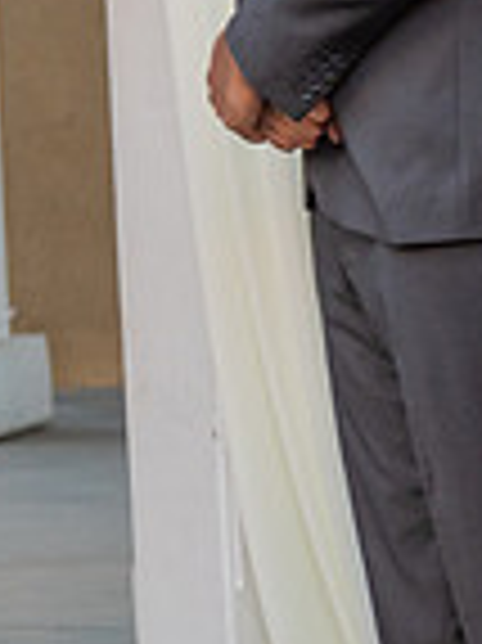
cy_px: -97
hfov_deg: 2.7
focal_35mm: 546
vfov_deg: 3.6
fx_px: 10152
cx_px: -703
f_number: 4
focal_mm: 140
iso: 800
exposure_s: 1/320
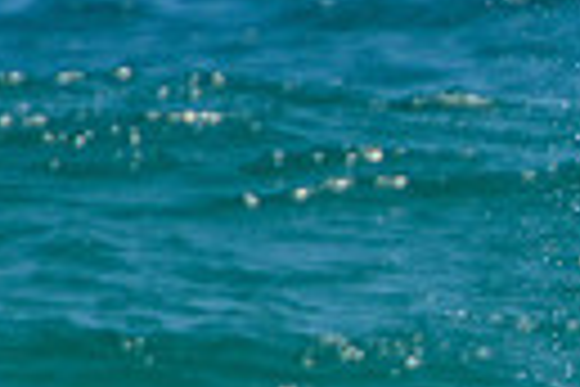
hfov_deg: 0.8
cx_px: 1142
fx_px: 43319
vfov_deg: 0.5
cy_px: 313
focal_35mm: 2689
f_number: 5.6
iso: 320
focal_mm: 400
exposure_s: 1/2000
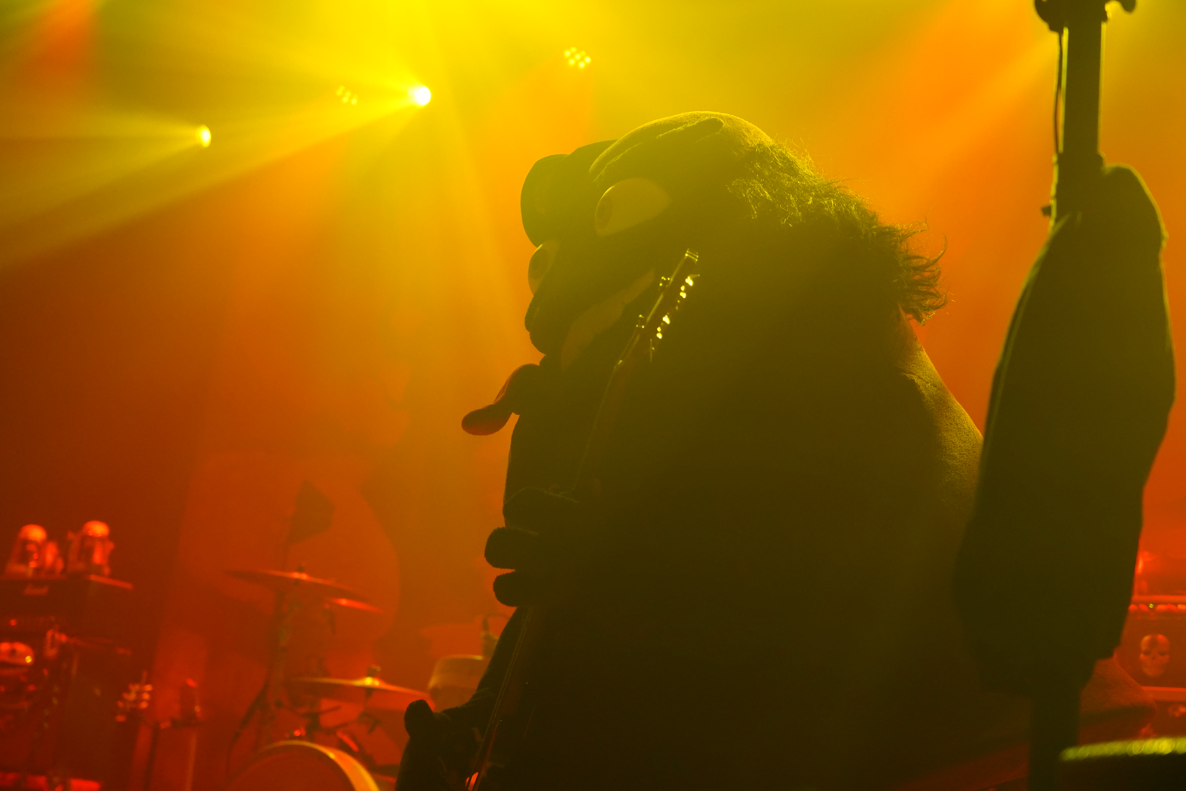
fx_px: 1845
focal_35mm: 56
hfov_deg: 35.6
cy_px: 396
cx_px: 593
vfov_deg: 24.2
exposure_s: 1/160
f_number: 4
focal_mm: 56
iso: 5000
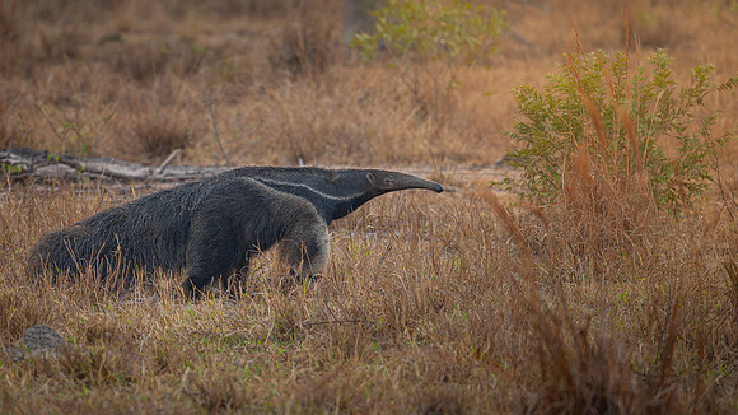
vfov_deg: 1.7
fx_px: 14079
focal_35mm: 720
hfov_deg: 3.0
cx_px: 278
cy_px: 188
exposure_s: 1/1000
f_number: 4.5
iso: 1000
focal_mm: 400
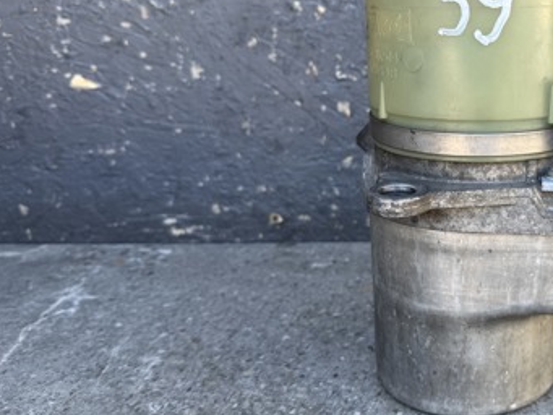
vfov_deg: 32.1
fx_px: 719
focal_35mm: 45
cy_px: 162
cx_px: 461
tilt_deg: -13.1
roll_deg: +0.5
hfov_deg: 40.0
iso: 50
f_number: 1.78
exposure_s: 1/133
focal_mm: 6.76
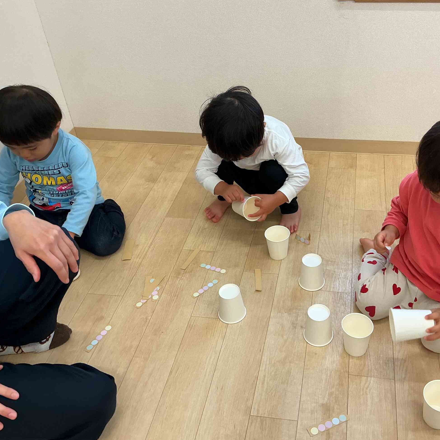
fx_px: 503
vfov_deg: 47.2
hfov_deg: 46.7
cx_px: 279
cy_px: 217
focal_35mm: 35
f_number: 1.8
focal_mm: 3
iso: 50
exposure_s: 1/120
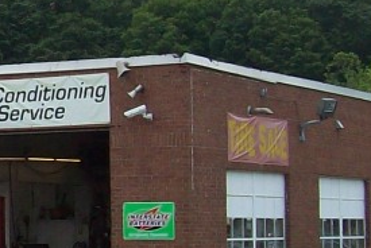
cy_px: 125
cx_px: -283
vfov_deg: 7.9
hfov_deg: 11.1
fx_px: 1795
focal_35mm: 174
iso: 80
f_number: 4.8
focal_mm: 6
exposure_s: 1/323
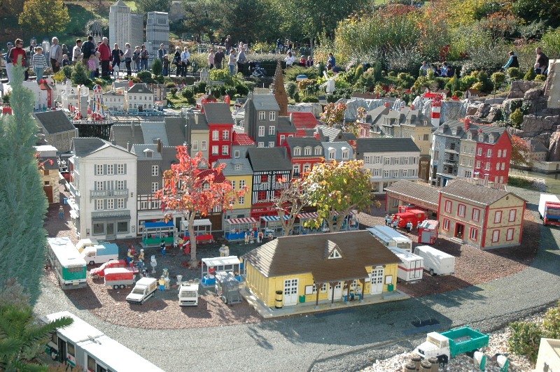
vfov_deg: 33.0
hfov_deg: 48.0
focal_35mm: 40
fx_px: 629
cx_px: 280
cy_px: 186
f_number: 3.8
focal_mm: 27
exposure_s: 1/400
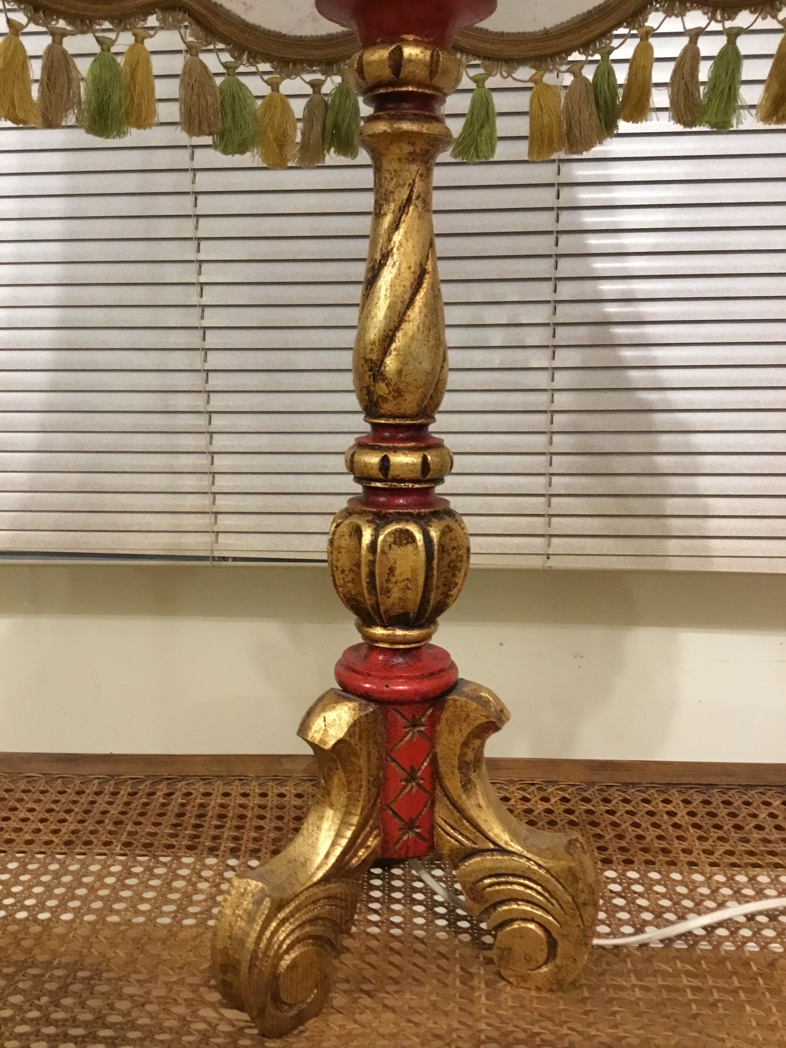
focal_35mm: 31
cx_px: 393
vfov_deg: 58.4
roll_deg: +2.5
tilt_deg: -11.4
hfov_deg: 45.4
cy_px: 524
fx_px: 939
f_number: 2.4
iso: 400
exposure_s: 1/17
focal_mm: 3.3
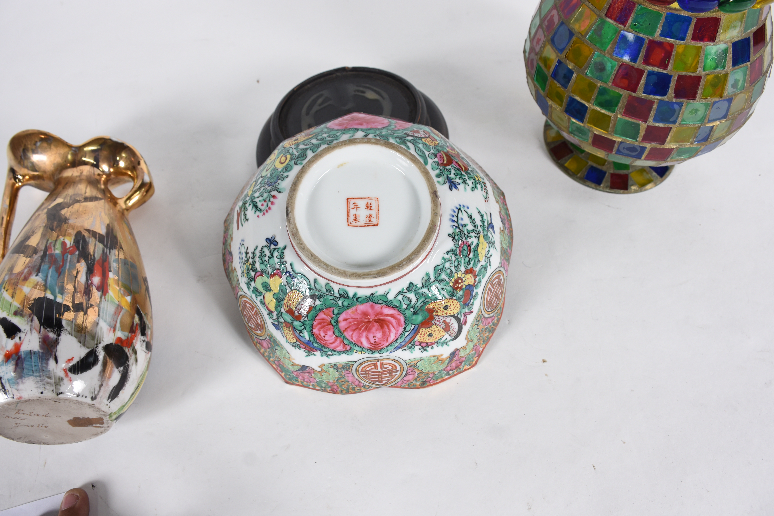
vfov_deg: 46.4
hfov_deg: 65.5
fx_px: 602
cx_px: 383
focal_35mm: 28
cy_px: 260
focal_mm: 18
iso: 200
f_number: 6.3
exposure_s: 1/50
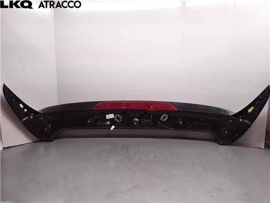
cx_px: 135
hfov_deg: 63.4
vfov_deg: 49.7
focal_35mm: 28
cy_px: 102
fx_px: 218
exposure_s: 1/140
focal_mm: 2.91
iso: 100
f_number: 1.9
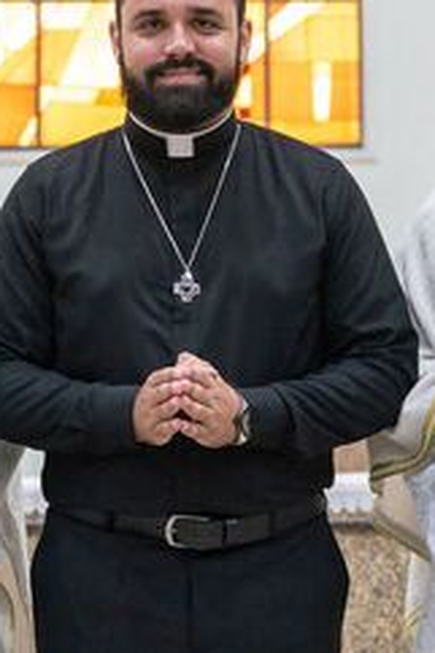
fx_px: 2650
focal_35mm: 146
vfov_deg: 14.1
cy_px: 264
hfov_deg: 9.4
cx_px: 189
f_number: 2.8
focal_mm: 39.2
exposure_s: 1/125
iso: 1600
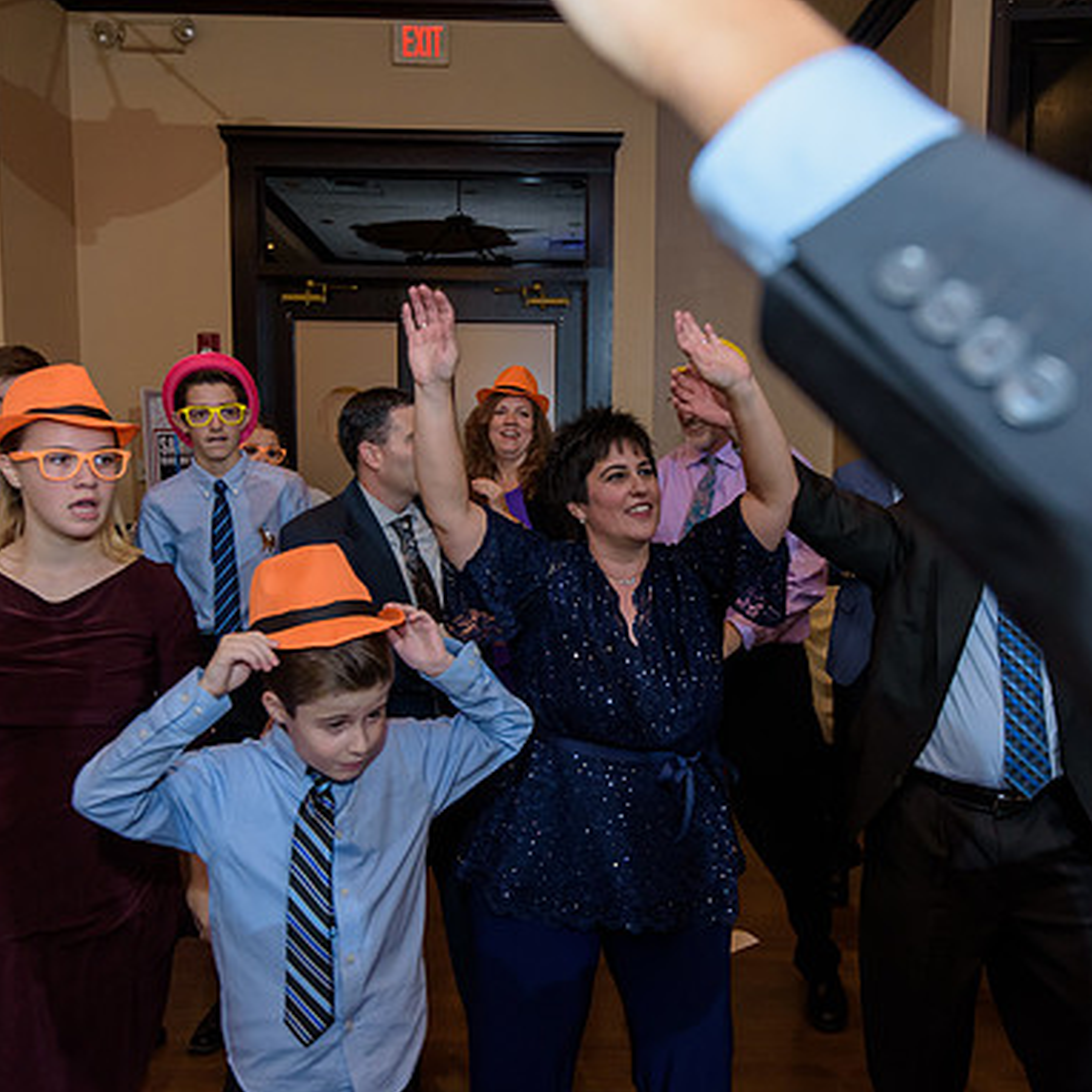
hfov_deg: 52.5
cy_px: 550
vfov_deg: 52.5
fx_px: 1106
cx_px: 569
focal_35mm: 31
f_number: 4
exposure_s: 1/125
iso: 1600
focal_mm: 24
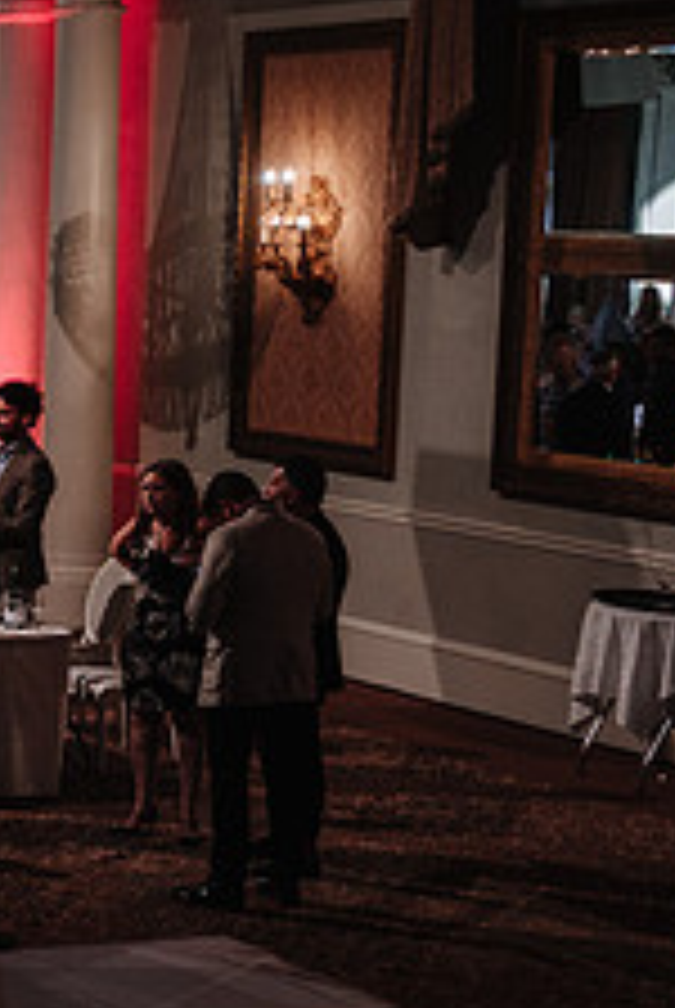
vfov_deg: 20.0
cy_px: 568
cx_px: -683
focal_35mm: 102
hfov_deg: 12.0
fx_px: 2860
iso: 800
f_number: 5
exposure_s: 1/60
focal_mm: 24
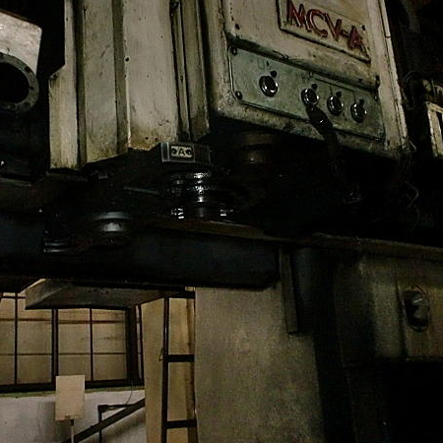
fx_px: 637
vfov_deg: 38.3
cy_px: 222
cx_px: 218
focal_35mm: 44
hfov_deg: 38.3
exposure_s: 1/40
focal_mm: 6.3
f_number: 3.1
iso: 400
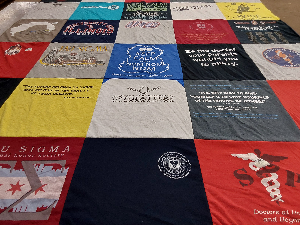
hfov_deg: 63.4
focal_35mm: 28
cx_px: 150
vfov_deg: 49.7
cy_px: 112
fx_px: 243
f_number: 1.9
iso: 80
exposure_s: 1/60
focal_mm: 2.91
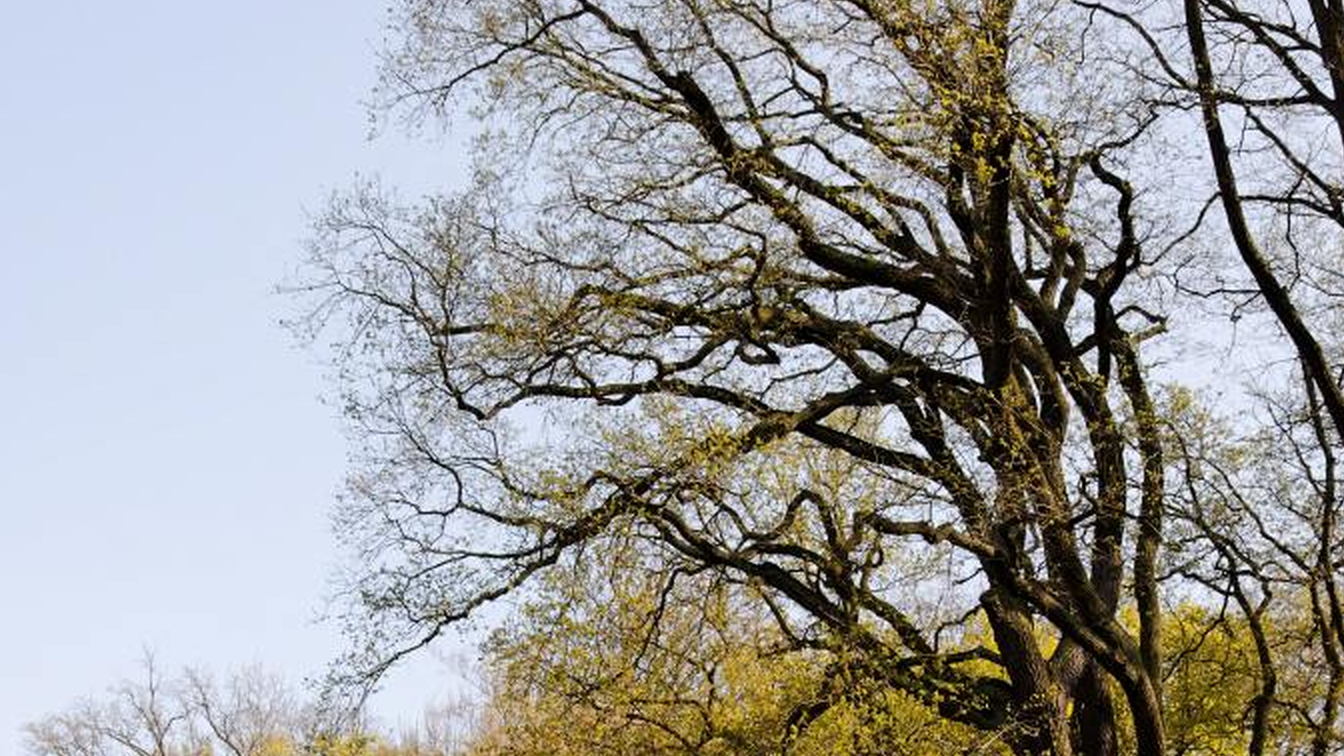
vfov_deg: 17.6
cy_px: 726
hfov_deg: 31.4
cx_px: 674
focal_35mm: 67
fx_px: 2388
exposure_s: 1/125
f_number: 8
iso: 200
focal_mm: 28
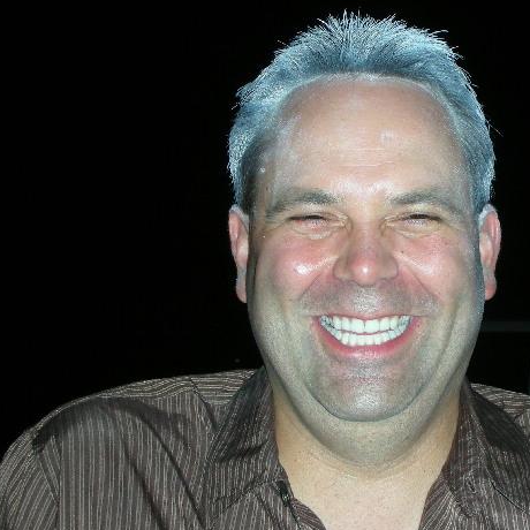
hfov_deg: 22.4
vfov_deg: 22.5
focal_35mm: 77
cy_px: 228
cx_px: 362
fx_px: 1334
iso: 59
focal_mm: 7.7
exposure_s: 1/60
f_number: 3.2
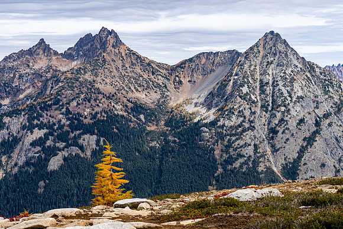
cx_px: 172
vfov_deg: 15.0
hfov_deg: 22.4
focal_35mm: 91
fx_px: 867
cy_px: 114
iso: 100
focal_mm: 61
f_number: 6.3
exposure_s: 1/250
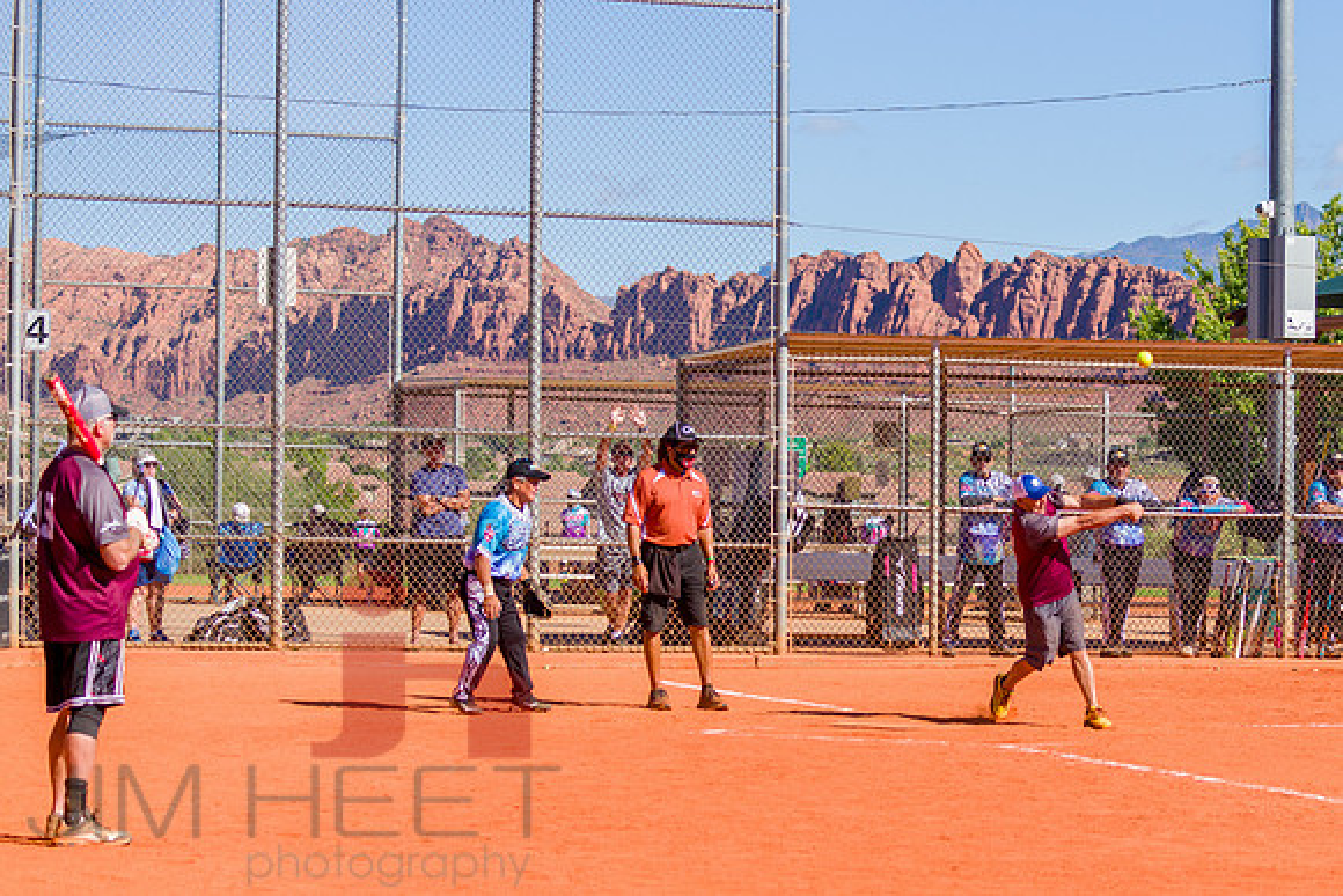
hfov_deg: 17.7
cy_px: 565
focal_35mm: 115
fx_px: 4296
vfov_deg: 11.9
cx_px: 954
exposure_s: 1/1600
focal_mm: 80
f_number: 5.6
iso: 400
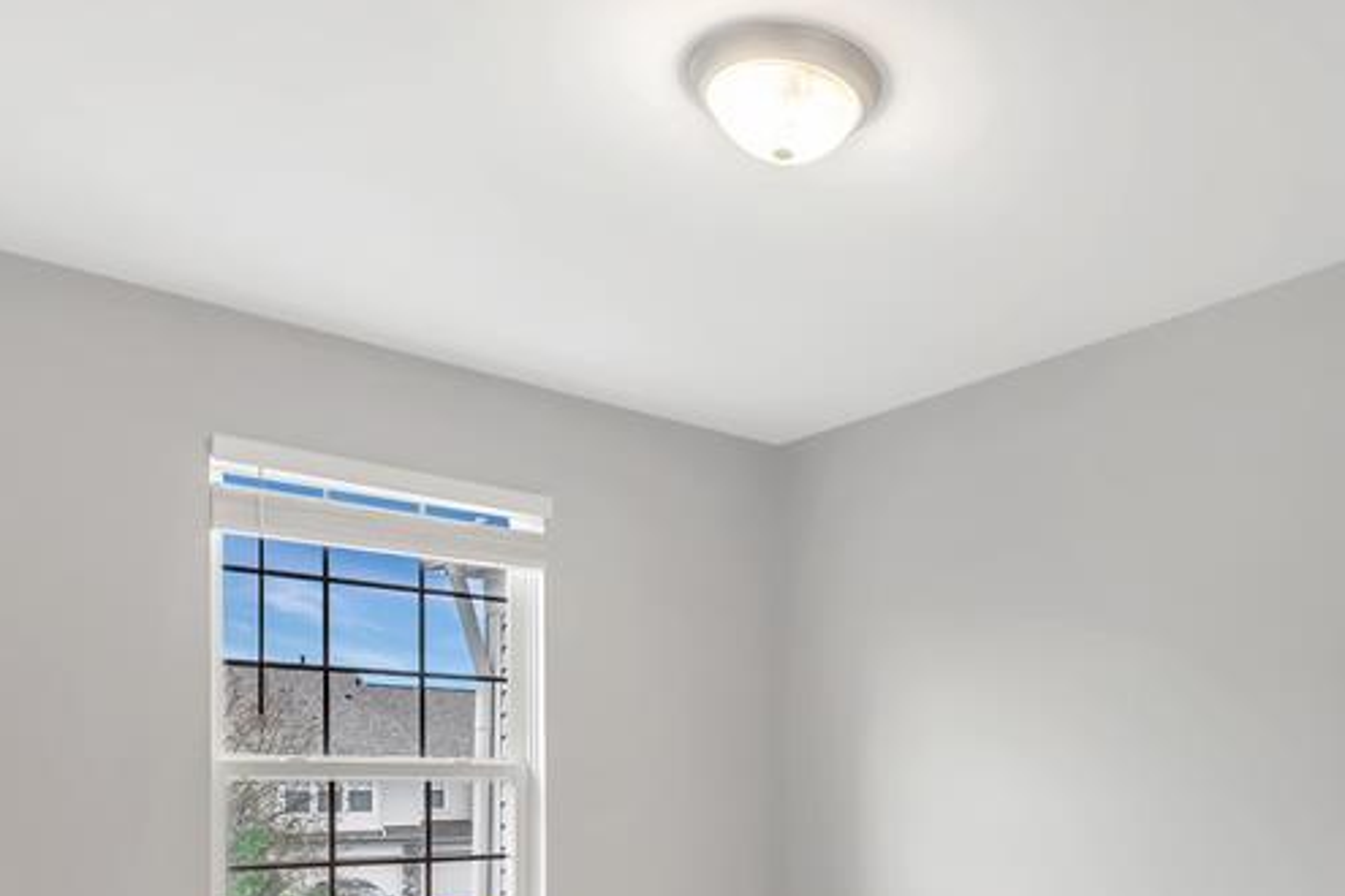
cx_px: 975
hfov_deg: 57.8
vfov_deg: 39.8
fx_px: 1158
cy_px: 771
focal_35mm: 31
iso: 400
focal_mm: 10
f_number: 7.1
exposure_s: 1/100
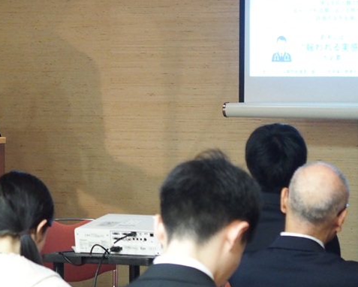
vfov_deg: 7.1
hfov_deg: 8.8
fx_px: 2321
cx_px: 65
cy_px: 79
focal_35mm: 219
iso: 1000
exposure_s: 1/30
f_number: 2.8
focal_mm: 28.8
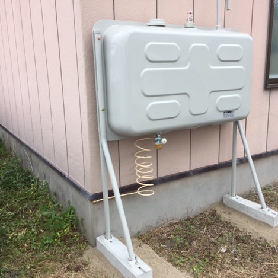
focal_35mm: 35
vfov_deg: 47.2
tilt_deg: -14.2
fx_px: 318
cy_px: 140
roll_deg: +0.3
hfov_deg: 47.1
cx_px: 156
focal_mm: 4.15
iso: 32
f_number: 2.2
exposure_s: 1/295
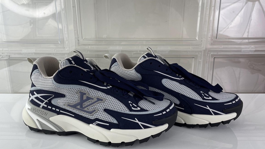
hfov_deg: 66.1
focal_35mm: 29
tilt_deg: -15.6
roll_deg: +0.6
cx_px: 134
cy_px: 83
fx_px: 204
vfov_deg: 40.1
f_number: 1.6
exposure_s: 1/296
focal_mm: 4.2
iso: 32
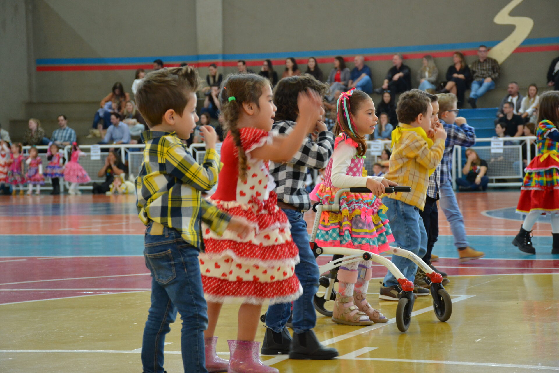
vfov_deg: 13.0
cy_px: 186
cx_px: 280
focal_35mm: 105
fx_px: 1630
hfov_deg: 19.5
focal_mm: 70
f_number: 5
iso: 1400
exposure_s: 1/60
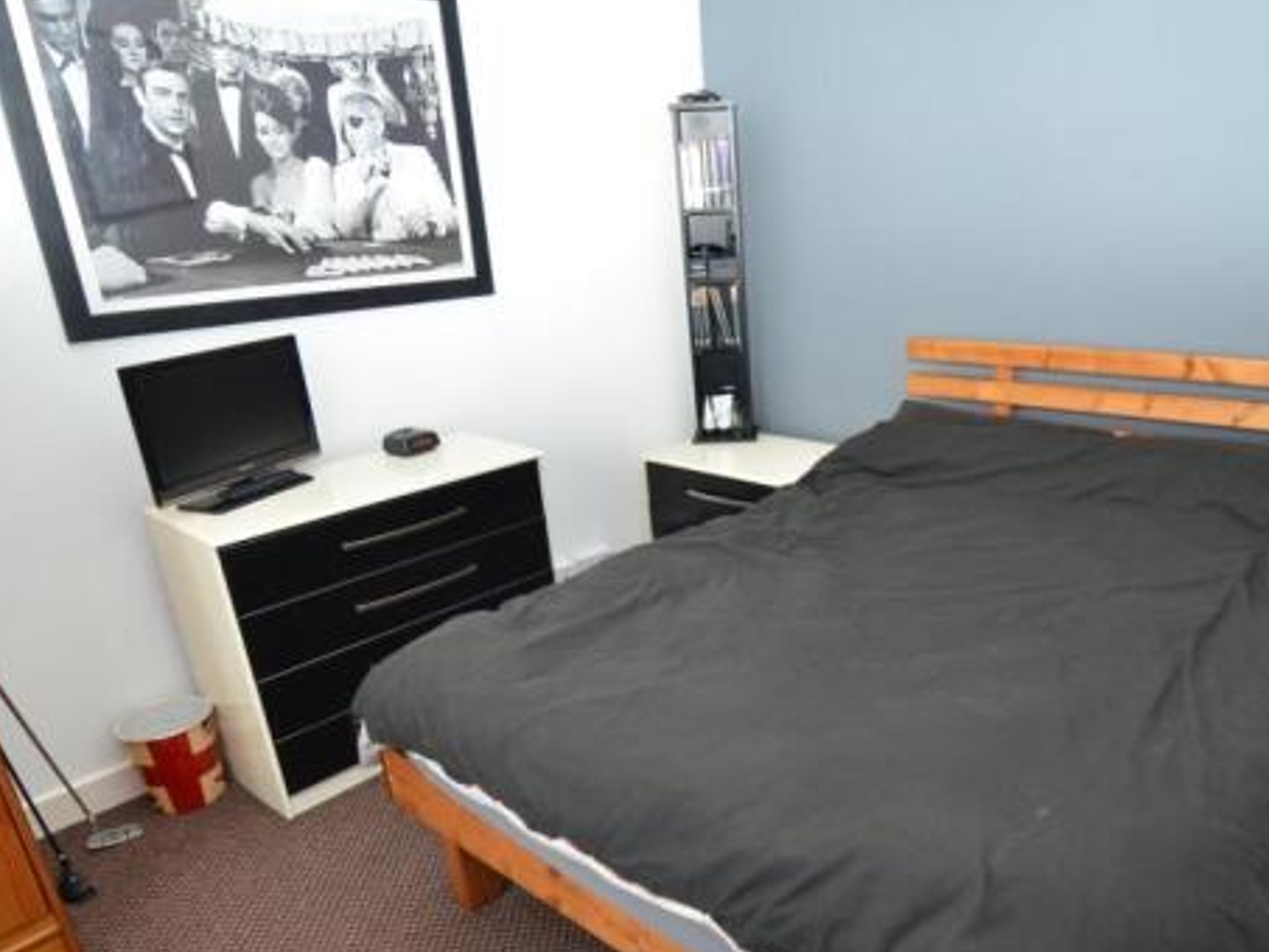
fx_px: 917
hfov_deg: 68.3
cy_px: 585
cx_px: 796
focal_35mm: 25
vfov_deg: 54.4
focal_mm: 12
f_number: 4
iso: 800
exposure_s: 1/60
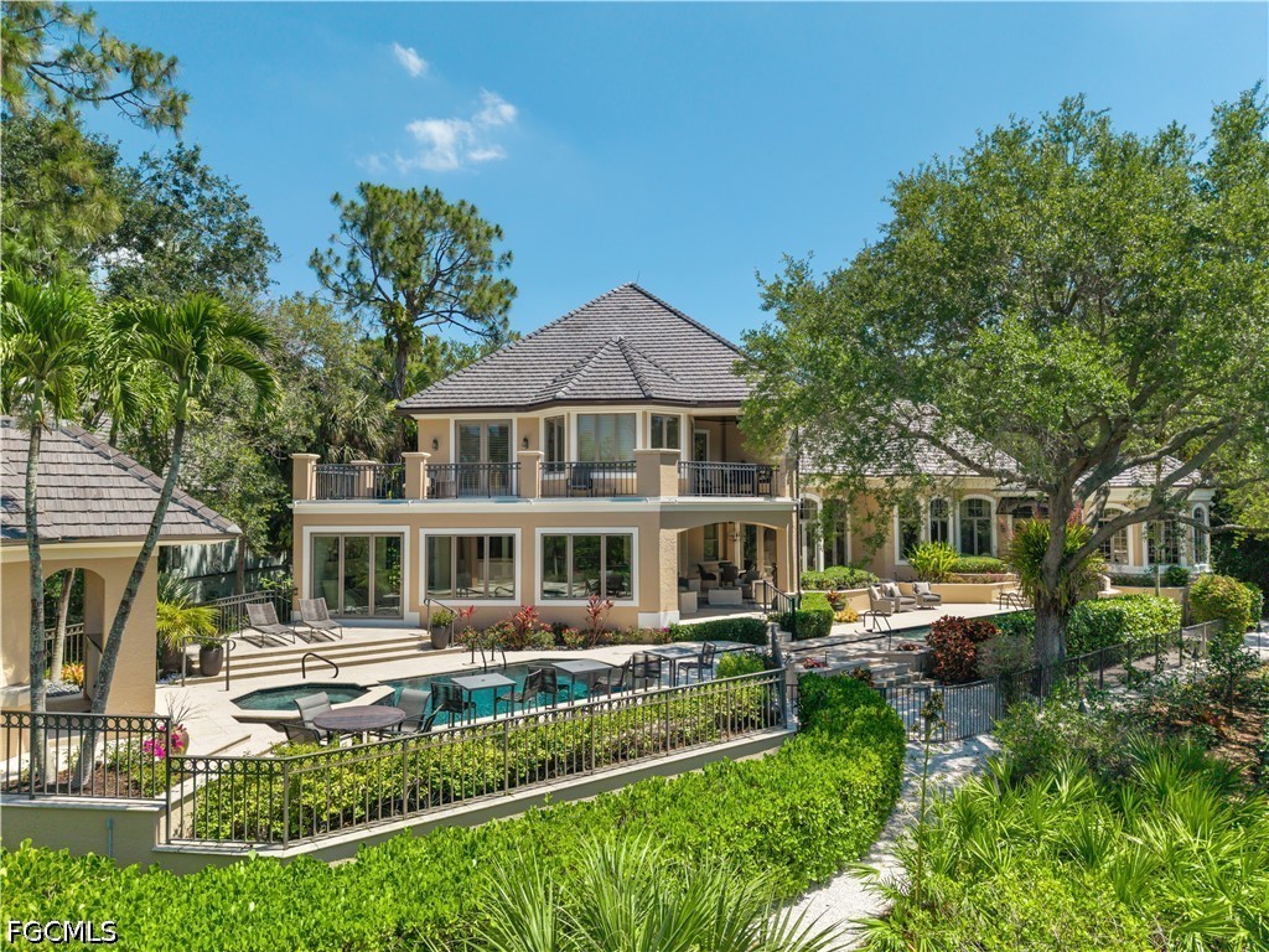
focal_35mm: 24
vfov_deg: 56.8
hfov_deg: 71.6
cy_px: 476
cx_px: 634
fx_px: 880
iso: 100
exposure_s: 1/400
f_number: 1.8
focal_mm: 8.67
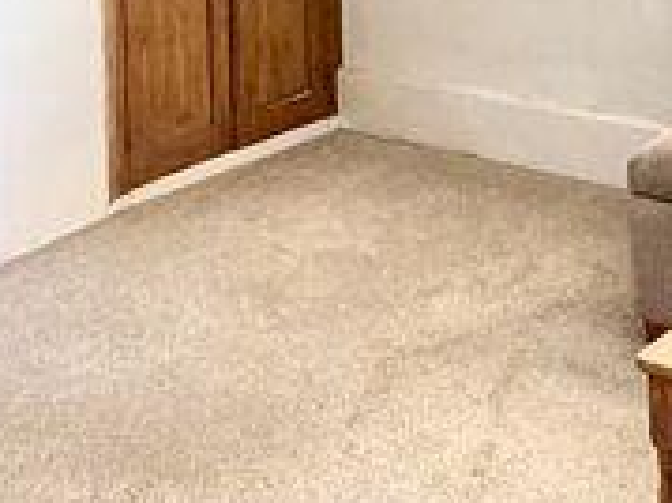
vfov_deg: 16.6
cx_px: 327
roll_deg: +0.9
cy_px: -267
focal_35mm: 80
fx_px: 1552
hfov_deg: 24.4
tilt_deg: -2.0
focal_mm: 2.22
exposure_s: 1/121
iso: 160
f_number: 2.2
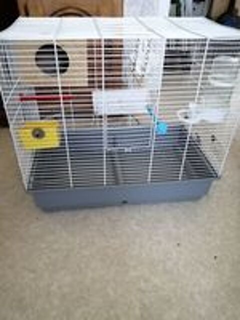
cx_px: 120
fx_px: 240
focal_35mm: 26
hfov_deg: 53.1
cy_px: 160
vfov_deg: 67.3
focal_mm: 3.64
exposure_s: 1/100
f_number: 1.8
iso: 500
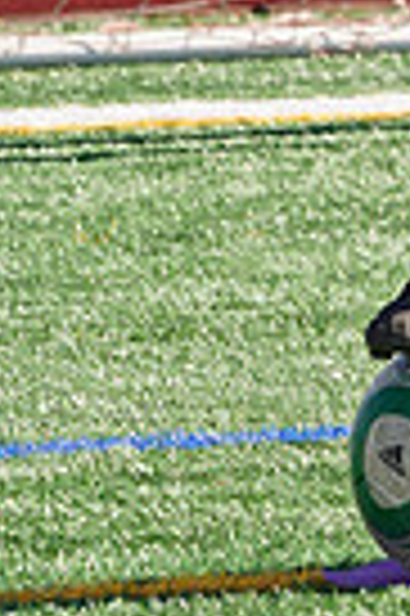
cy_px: -468
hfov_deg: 1.4
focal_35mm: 948
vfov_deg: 2.2
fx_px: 16235
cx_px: 707
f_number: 11
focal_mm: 224
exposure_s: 1/250
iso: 200
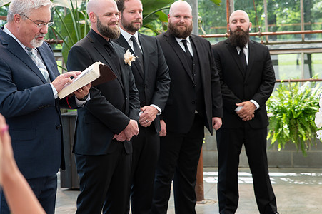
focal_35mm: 102
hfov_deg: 20.0
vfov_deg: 13.4
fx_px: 912
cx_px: 111
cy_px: 81
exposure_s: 1/200
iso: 160
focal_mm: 70
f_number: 5
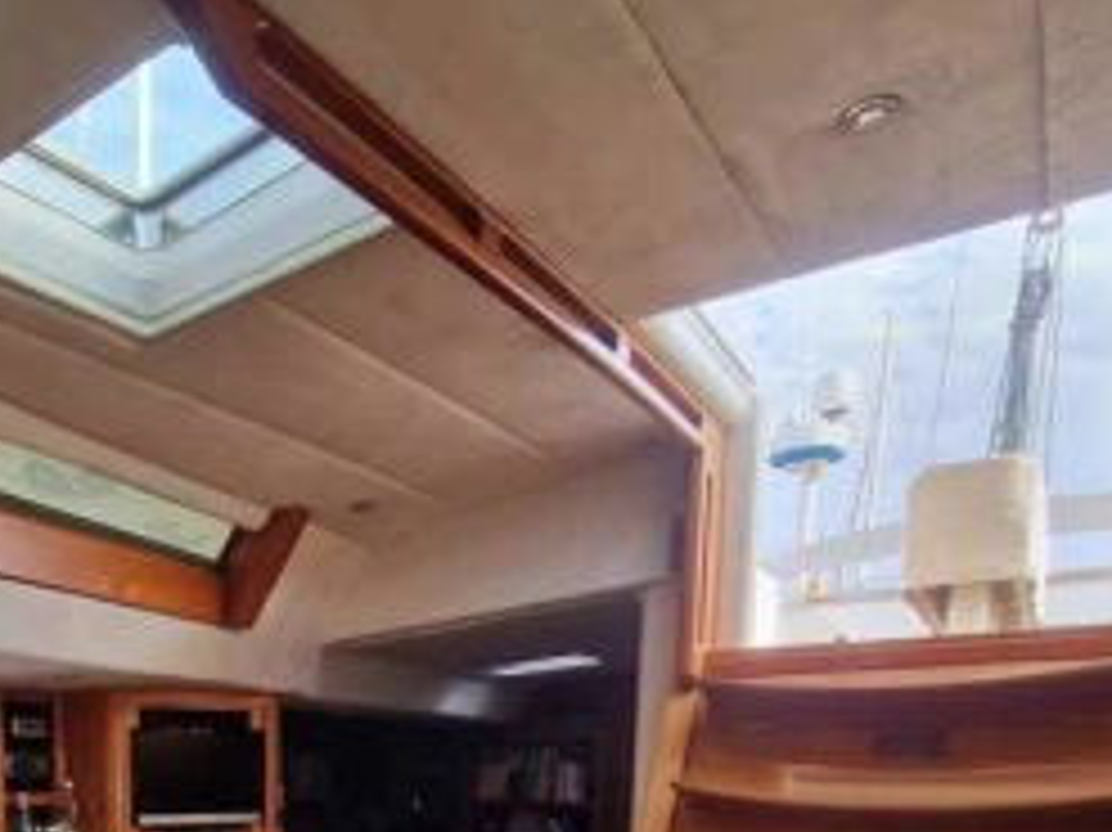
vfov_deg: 39.3
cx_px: 194
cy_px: 920
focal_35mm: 29
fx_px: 931
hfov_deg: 56.4
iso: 80
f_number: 2.2
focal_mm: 2.2
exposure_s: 1/100
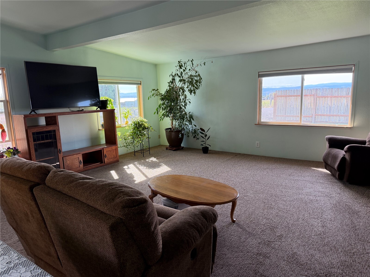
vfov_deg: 56.8
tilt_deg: -9.8
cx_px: 185
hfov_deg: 71.6
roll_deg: +1.8
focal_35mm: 24
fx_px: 257
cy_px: 138
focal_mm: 6.76
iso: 125
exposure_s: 1/206
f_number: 1.78
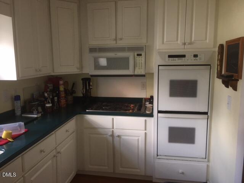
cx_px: 122
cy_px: 92
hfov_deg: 61.7
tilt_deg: -8.3
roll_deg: +0.0
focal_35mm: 29
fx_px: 204
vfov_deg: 48.2
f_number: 2.2
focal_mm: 4.15
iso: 40
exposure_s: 1/30
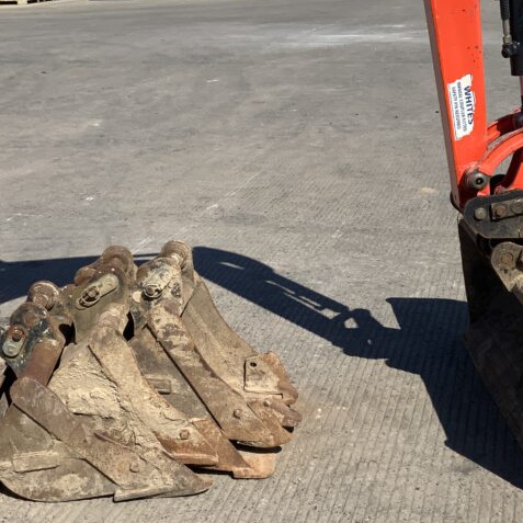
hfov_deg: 31.0
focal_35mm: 55
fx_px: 940
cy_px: 287
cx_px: 316
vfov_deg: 31.1
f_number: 1.8
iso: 20
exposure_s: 1/2538
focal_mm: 3
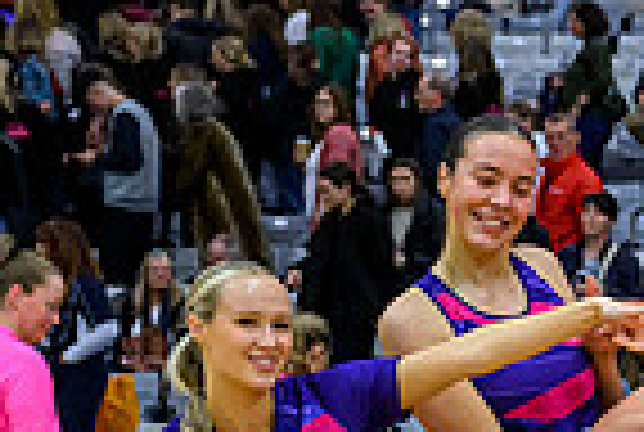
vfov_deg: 8.0
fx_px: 3047
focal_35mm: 170
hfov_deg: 11.0
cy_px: 556
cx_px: 1265
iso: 4000
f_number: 3.5
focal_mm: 42
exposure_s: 1/800
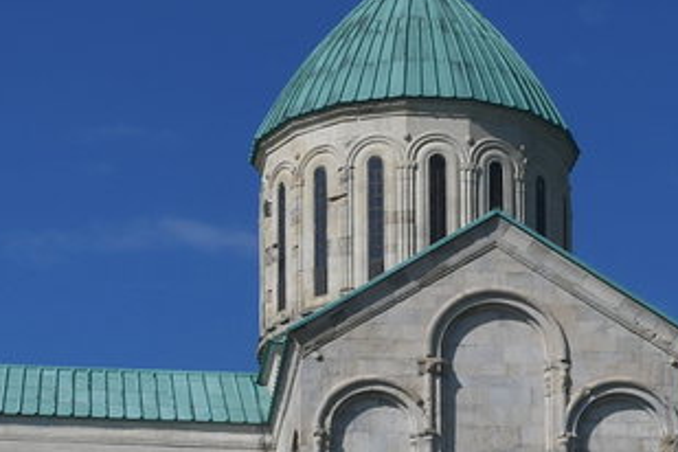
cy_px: 334
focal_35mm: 140
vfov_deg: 9.8
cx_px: 649
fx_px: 2636
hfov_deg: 14.5
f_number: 8
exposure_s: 1/250
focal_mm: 24
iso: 100
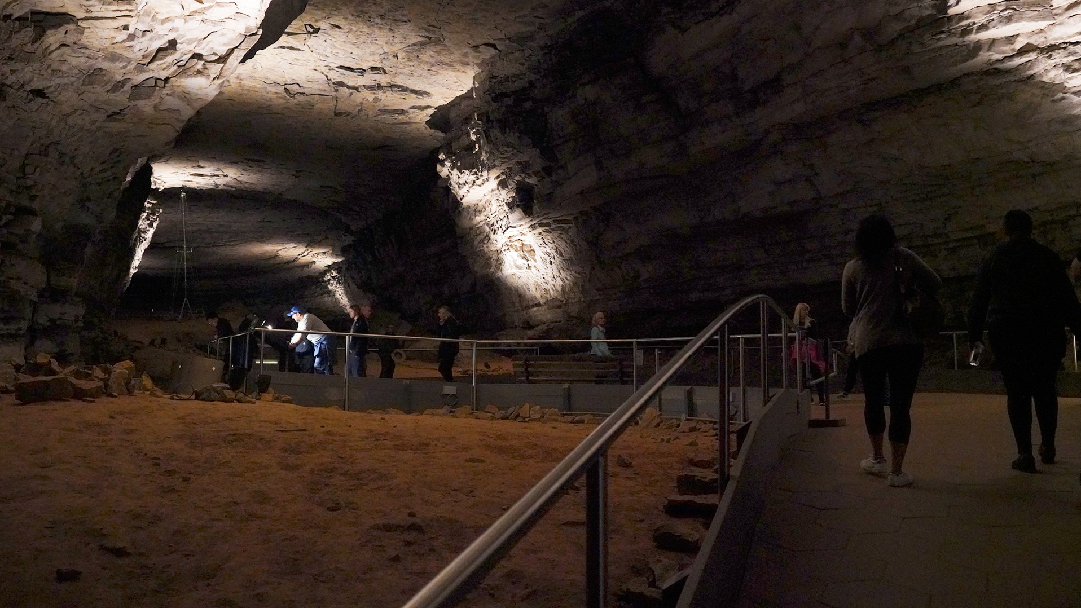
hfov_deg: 56.6
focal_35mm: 35
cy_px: 243
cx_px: 531
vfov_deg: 33.6
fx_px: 1003
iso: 12800
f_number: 5.6
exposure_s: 1/60
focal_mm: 32
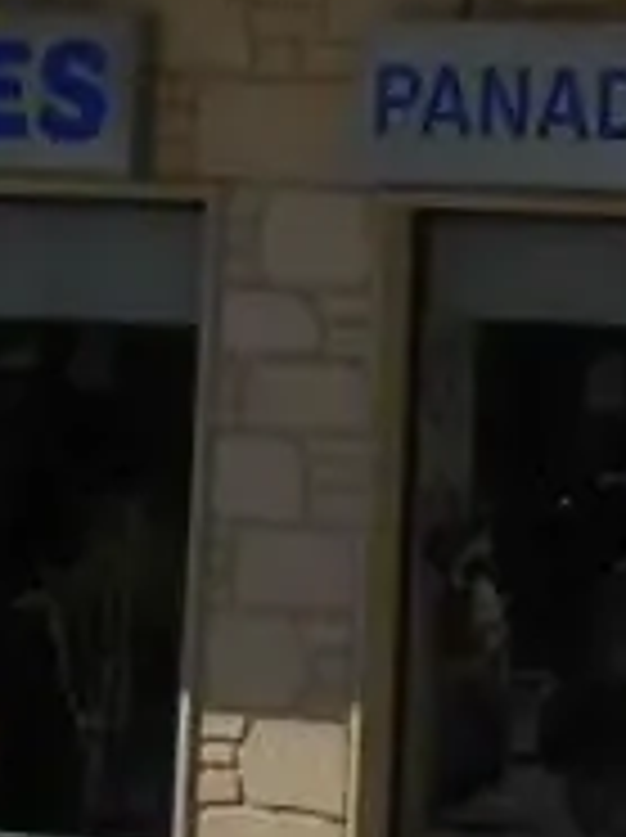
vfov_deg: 7.5
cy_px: -1557
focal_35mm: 235
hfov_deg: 6.3
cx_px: 243
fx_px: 5679
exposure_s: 1/250
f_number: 11.5
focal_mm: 4.6
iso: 80
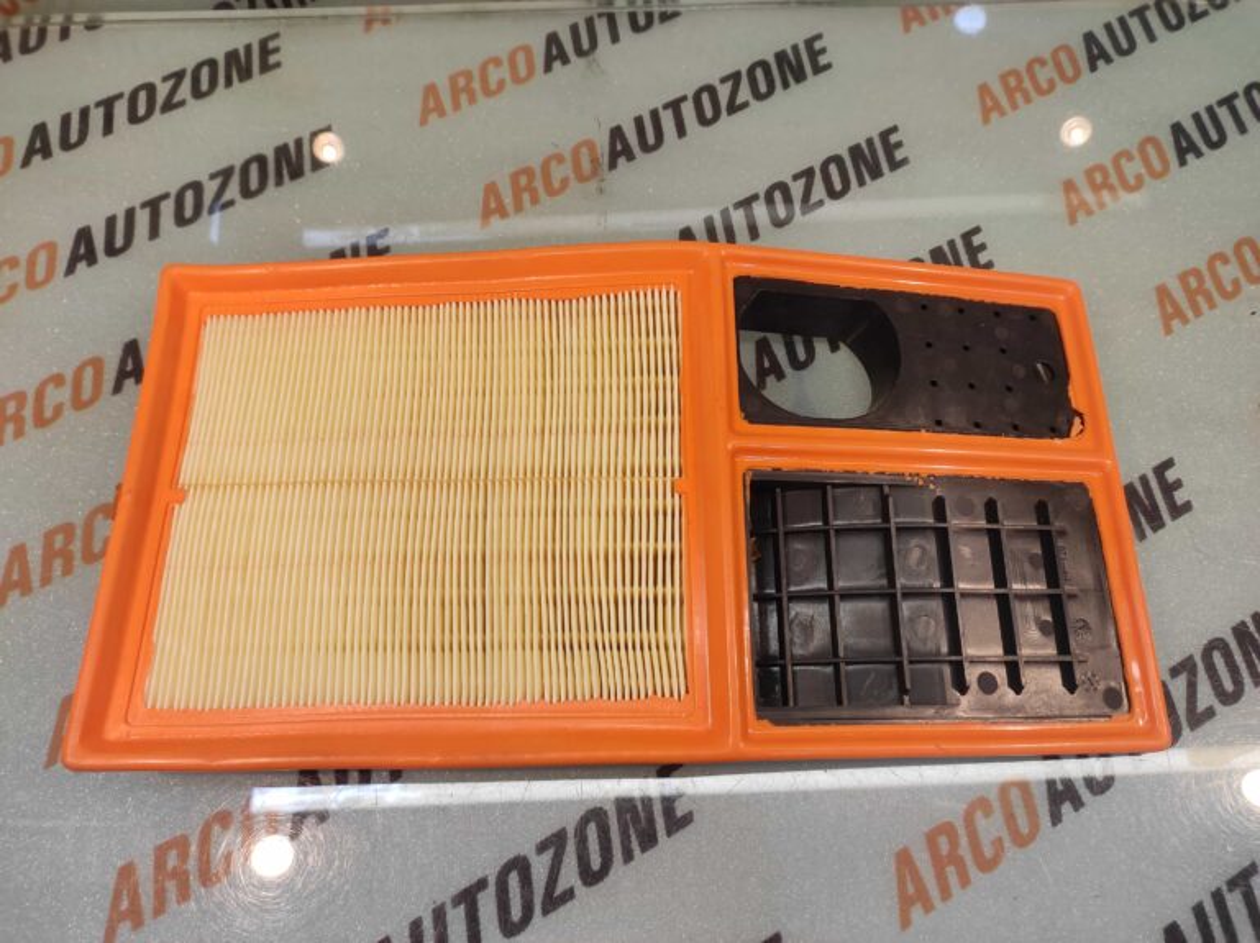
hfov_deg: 91.1
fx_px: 618
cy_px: 472
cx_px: 630
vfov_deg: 74.7
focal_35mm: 17
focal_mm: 4.74
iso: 113
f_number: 1.79
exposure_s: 1/50
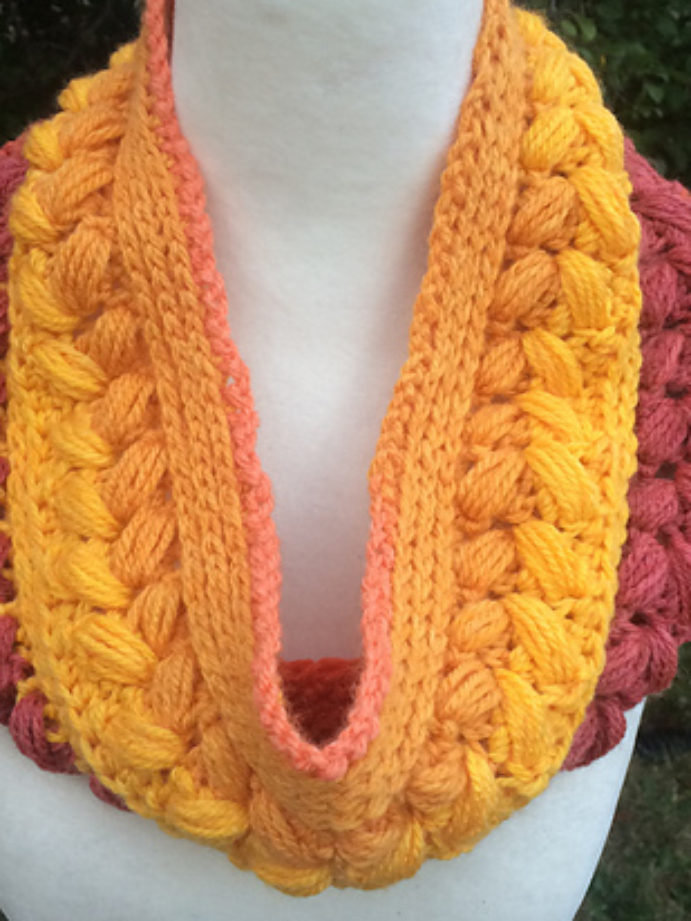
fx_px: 1198
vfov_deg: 42.0
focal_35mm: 45
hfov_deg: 32.2
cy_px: 505
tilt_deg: -29.4
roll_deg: +3.6
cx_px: 322
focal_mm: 4.15
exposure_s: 1/40
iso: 40
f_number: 2.2
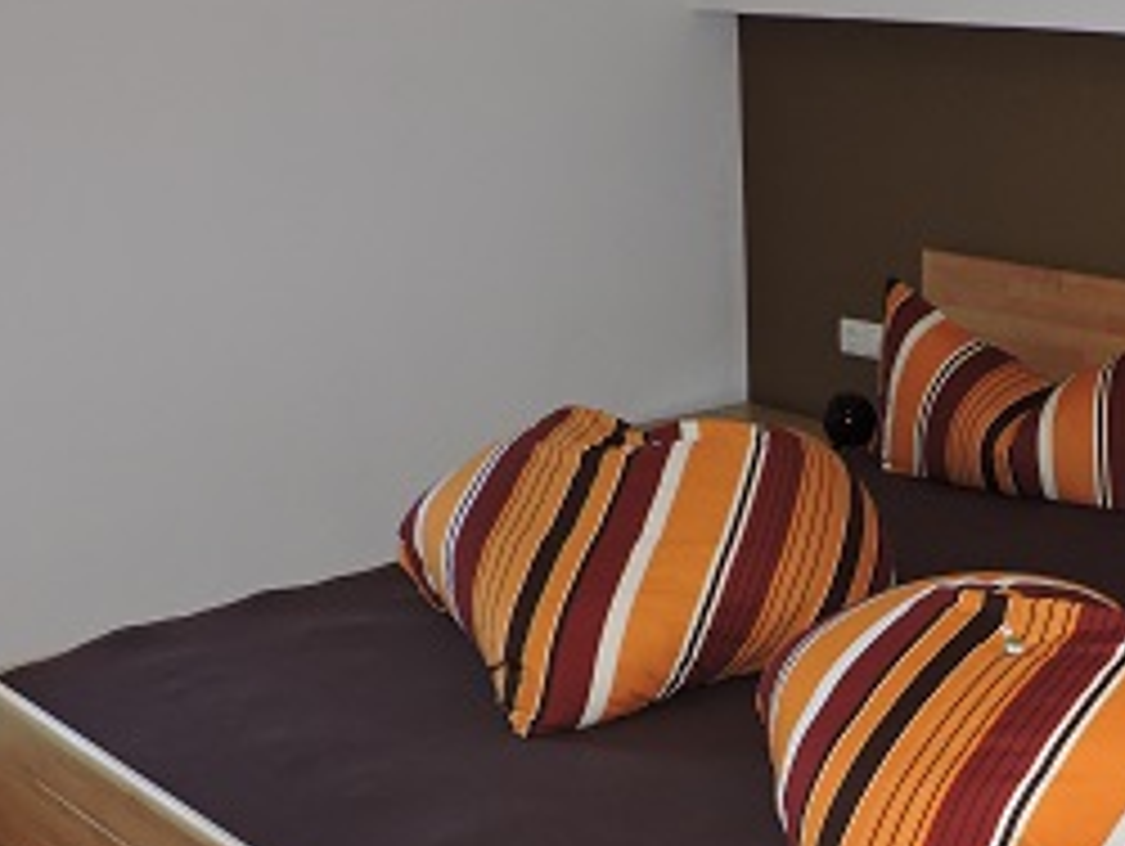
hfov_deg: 37.1
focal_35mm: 48
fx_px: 1561
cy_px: 740
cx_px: 1012
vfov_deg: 29.2
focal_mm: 4.3
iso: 200
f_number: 3
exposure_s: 1/30
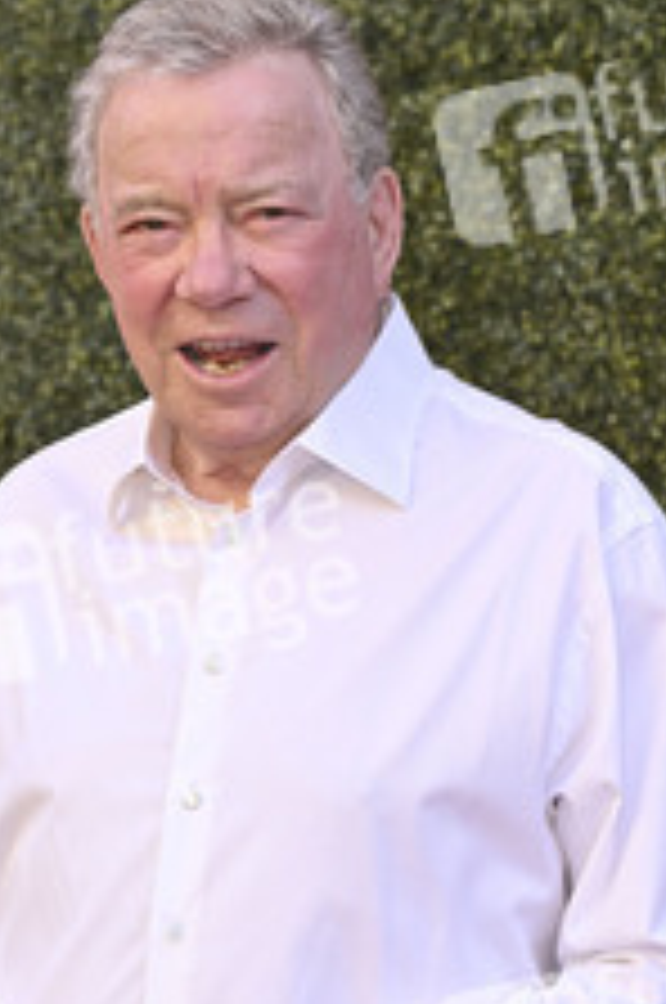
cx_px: 256
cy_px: 815
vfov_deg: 17.7
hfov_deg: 11.9
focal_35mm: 115
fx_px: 3201
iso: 640
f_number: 6.3
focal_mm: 64
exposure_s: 1/250
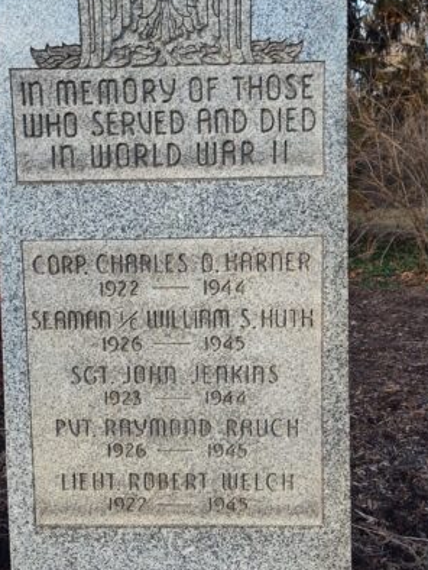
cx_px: 195
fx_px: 576
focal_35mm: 35
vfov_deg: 52.5
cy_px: 249
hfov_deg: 40.7
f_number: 1.8
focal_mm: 5.56
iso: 163
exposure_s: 1/200
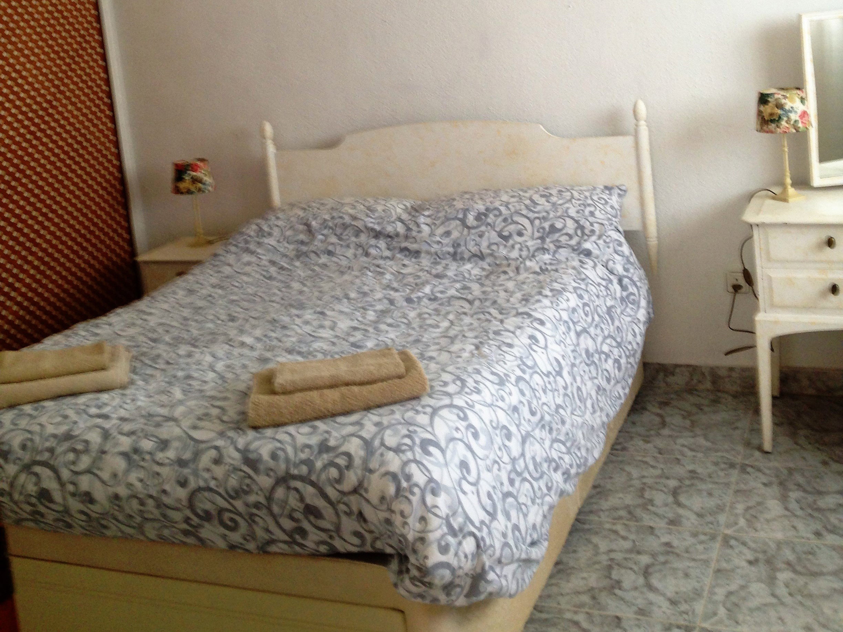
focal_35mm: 33
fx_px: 804
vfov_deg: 42.9
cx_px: 422
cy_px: 316
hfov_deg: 55.4
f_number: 2.4
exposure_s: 1/20
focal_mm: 4.12
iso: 50
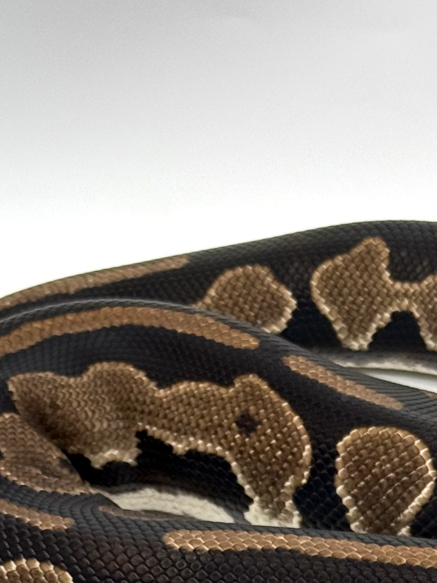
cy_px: 785
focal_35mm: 135
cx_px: 368
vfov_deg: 14.0
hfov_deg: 10.9
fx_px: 2273
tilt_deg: -48.3
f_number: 1.78
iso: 100
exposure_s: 1/527
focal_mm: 6.76
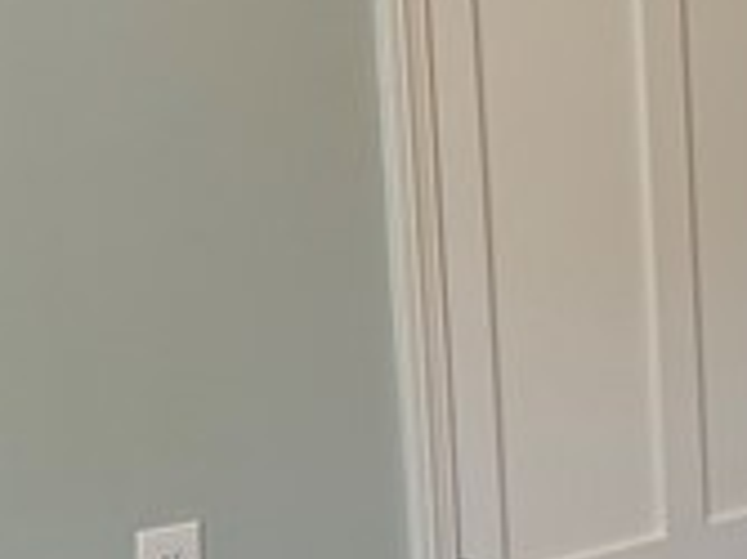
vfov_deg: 10.1
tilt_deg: -9.8
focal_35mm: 147
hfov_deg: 12.4
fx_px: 3170
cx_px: 1315
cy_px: 183
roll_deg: +1.1
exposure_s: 1/120
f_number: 1.78
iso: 200
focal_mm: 6.76
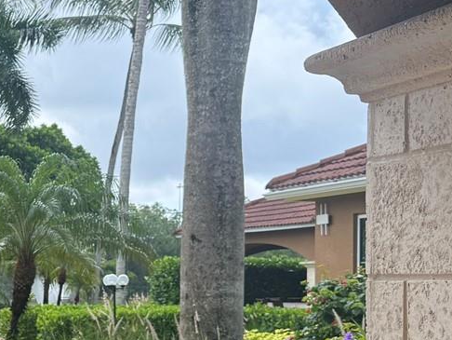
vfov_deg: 18.4
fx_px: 1032
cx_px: -129
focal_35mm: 79
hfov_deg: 22.2
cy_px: 291
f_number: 1.78
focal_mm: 6.76
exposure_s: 1/1618
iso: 100
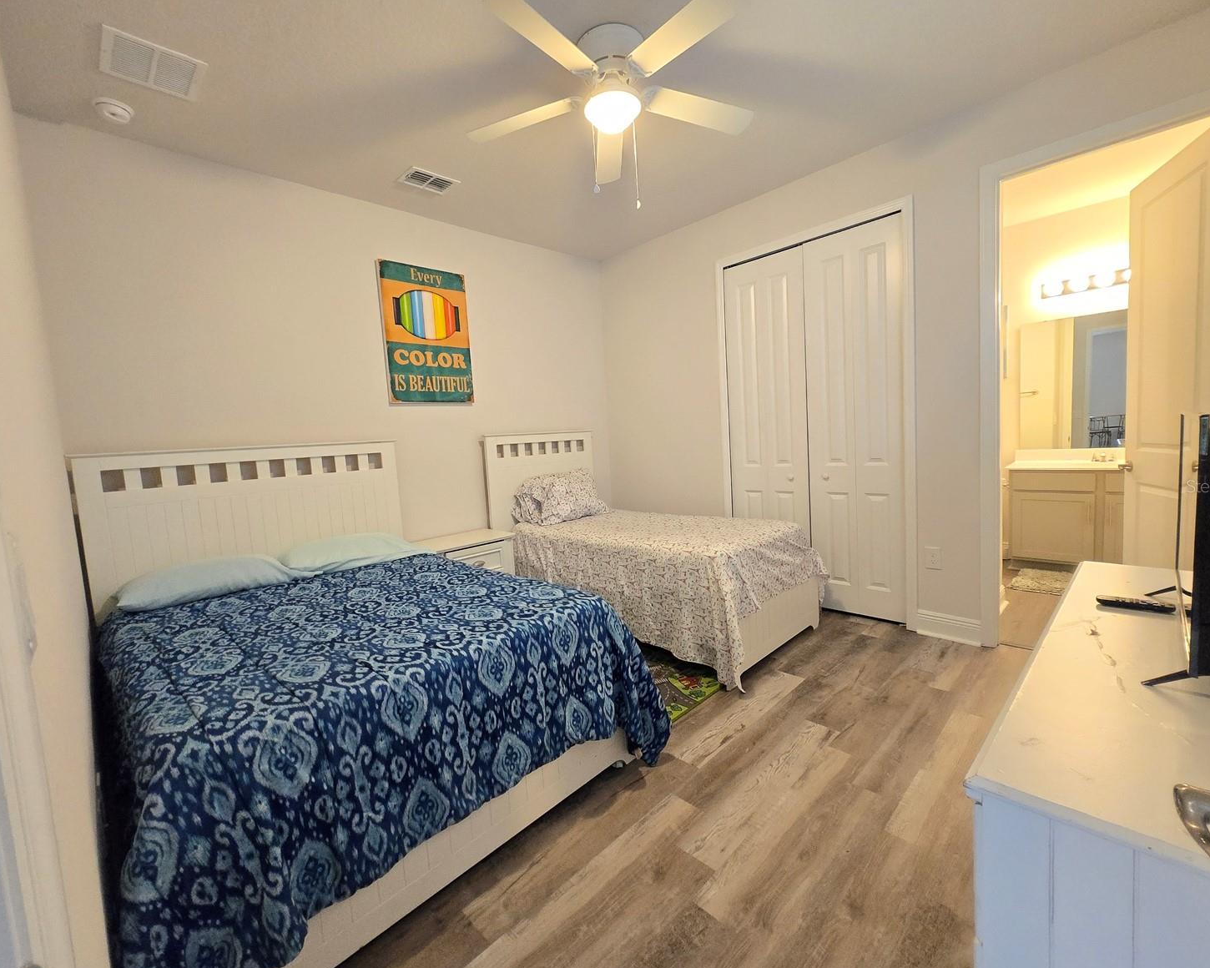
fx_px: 501
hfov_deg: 100.7
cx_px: 597
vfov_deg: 88.0
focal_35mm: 14
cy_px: 486
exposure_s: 1/60
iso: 800
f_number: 2.2
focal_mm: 1.7
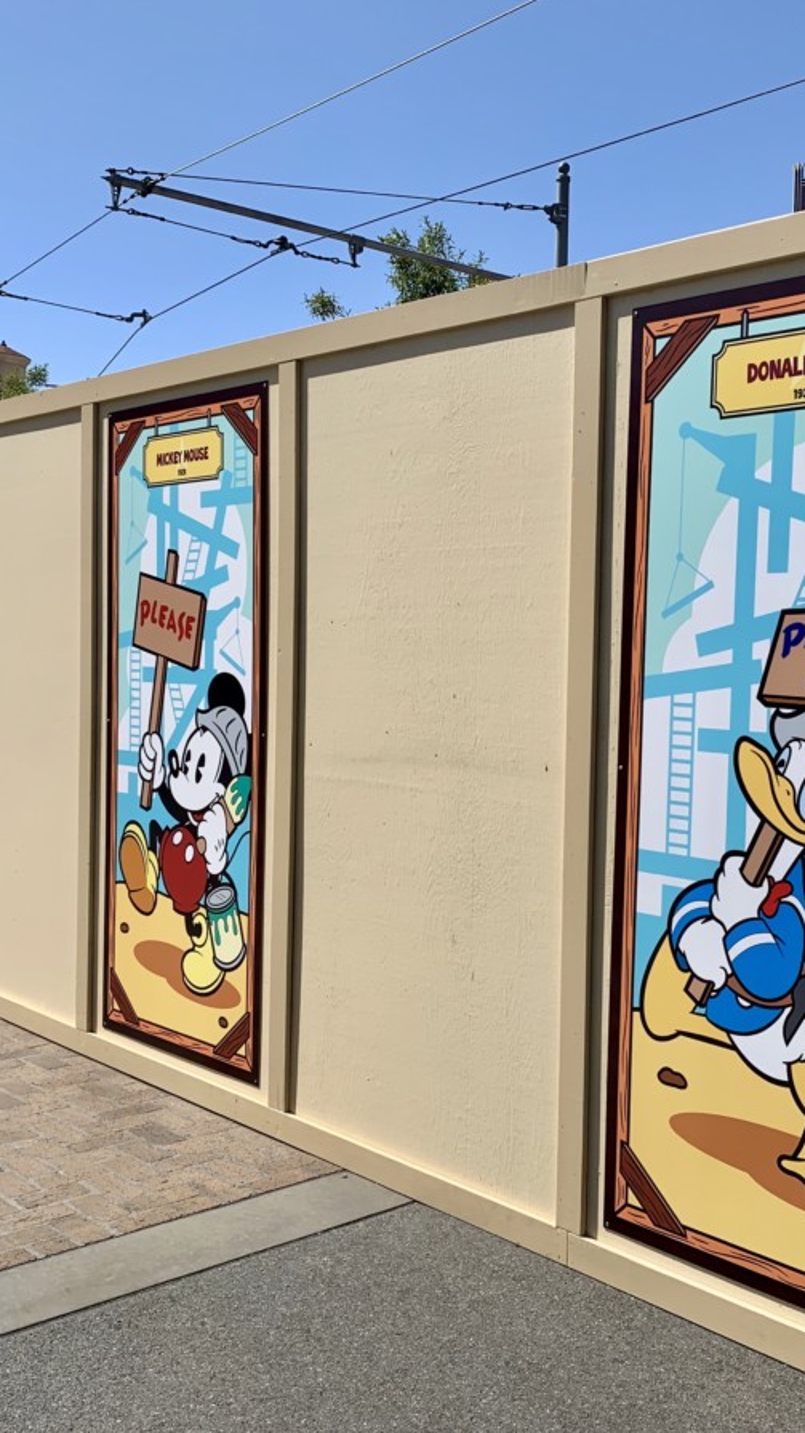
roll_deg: -4.1
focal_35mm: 38
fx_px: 1443
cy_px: 714
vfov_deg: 52.8
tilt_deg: -4.4
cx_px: 487
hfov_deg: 31.1
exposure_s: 1/2994
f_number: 1.8
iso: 25
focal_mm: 4.25
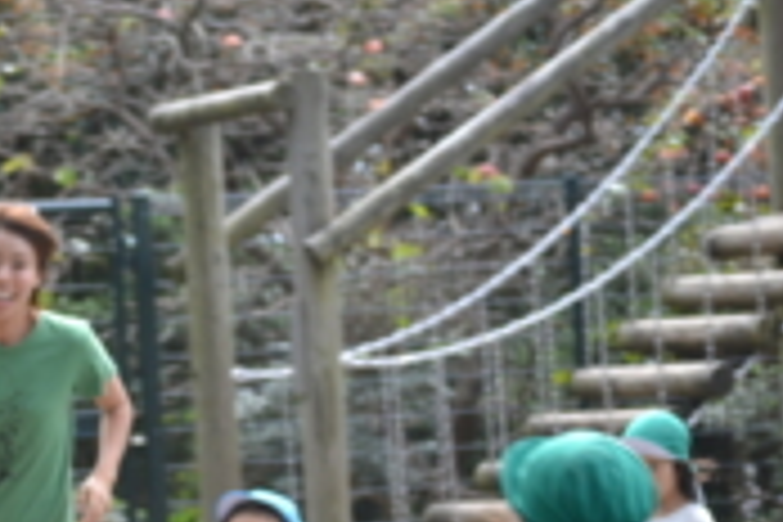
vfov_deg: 7.2
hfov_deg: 10.7
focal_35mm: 190
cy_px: 376
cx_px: -112
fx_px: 4135
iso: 180
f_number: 5.6
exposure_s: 1/125
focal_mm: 55
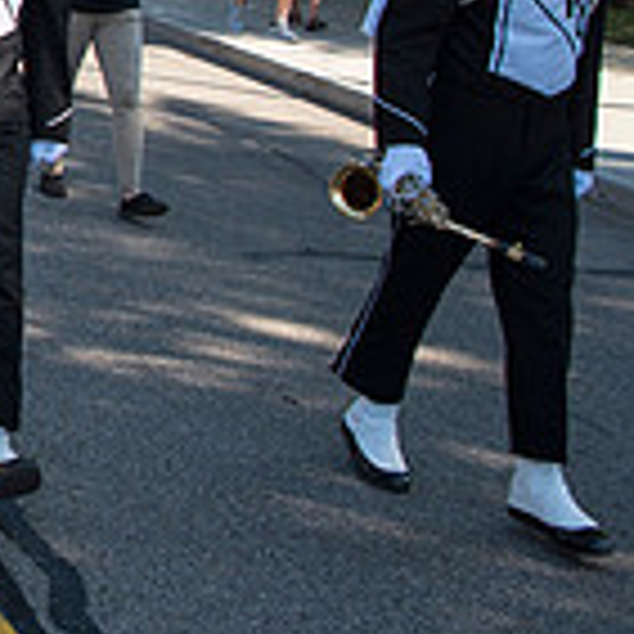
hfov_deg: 16.9
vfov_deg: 19.6
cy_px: -101
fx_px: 1741
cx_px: -526
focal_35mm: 84
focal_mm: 24
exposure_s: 1/500
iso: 200
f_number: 5.6
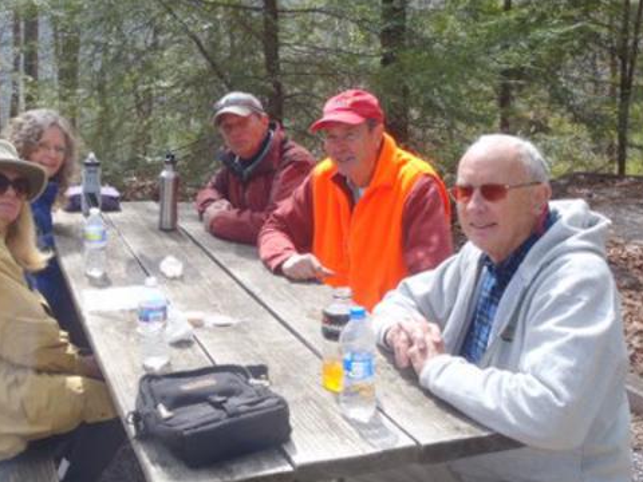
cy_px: 268
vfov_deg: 30.2
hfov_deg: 39.6
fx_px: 892
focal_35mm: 48
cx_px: 273
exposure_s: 1/160
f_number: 4.5
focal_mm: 6.45
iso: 80
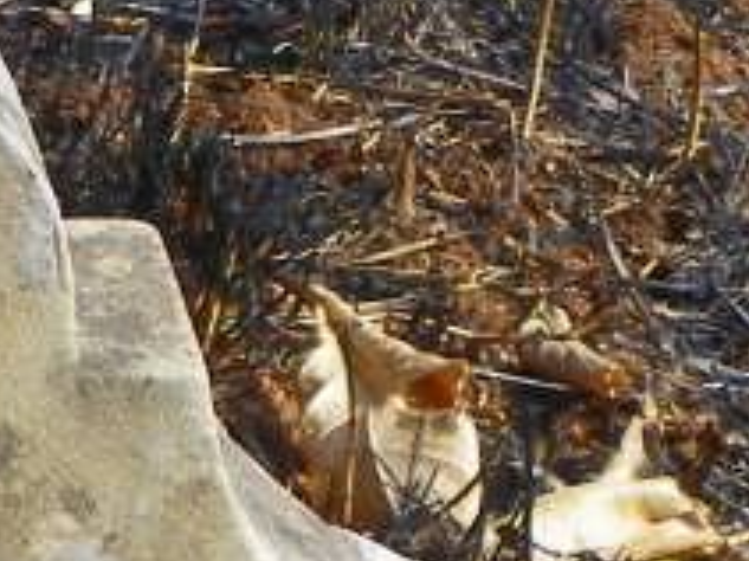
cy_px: 1346
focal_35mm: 597
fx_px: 12910
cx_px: -863
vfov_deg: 2.5
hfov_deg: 3.3
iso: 64
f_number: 5
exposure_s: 1/250
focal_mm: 18.8
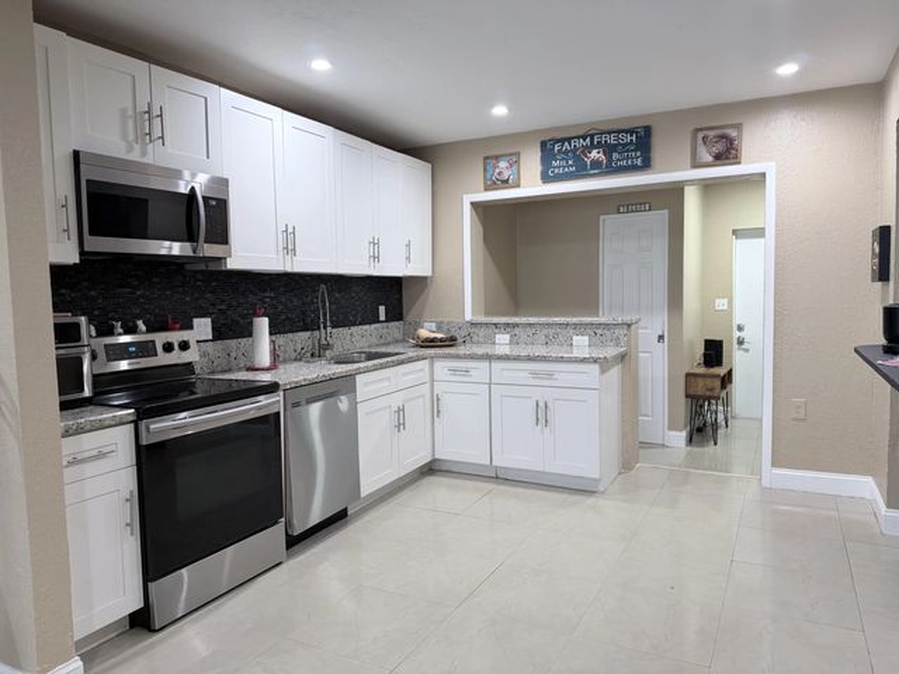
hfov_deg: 71.6
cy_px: 337
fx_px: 623
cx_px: 450
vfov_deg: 56.8
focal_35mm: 24
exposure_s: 1/60
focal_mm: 6.76
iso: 160
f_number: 1.78
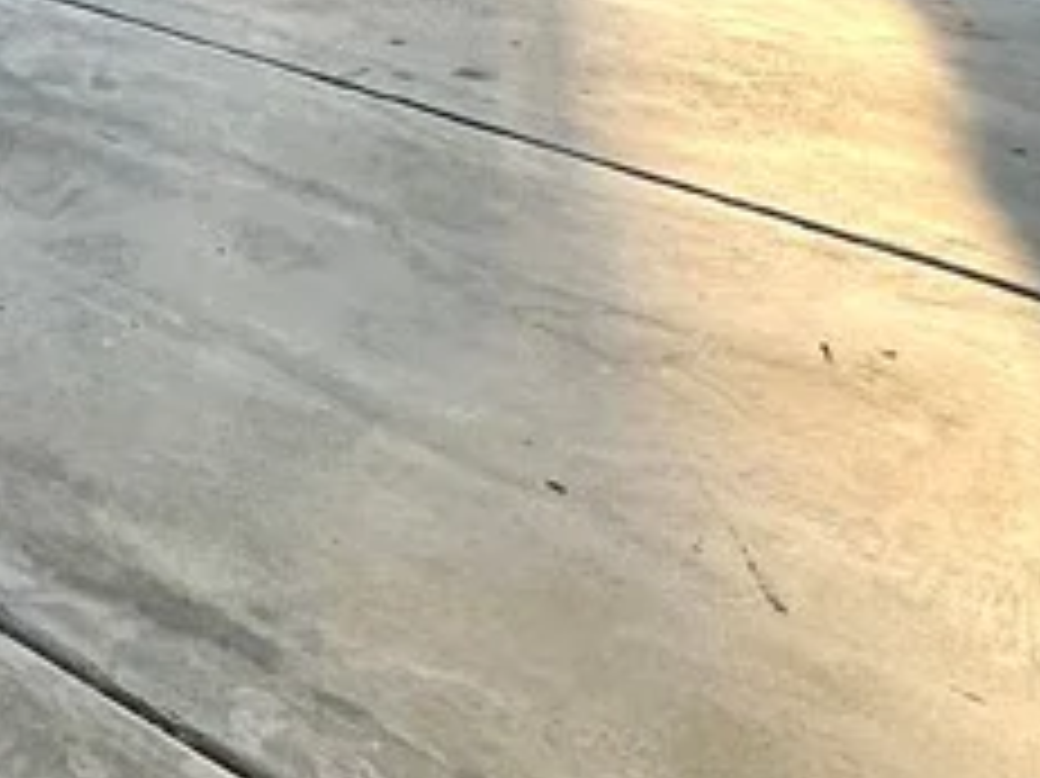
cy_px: -247
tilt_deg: -12.0
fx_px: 1862
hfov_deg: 25.4
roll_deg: -1.6
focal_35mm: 62
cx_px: -419
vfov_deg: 21.3
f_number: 2.2
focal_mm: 2.22
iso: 40
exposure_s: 1/361
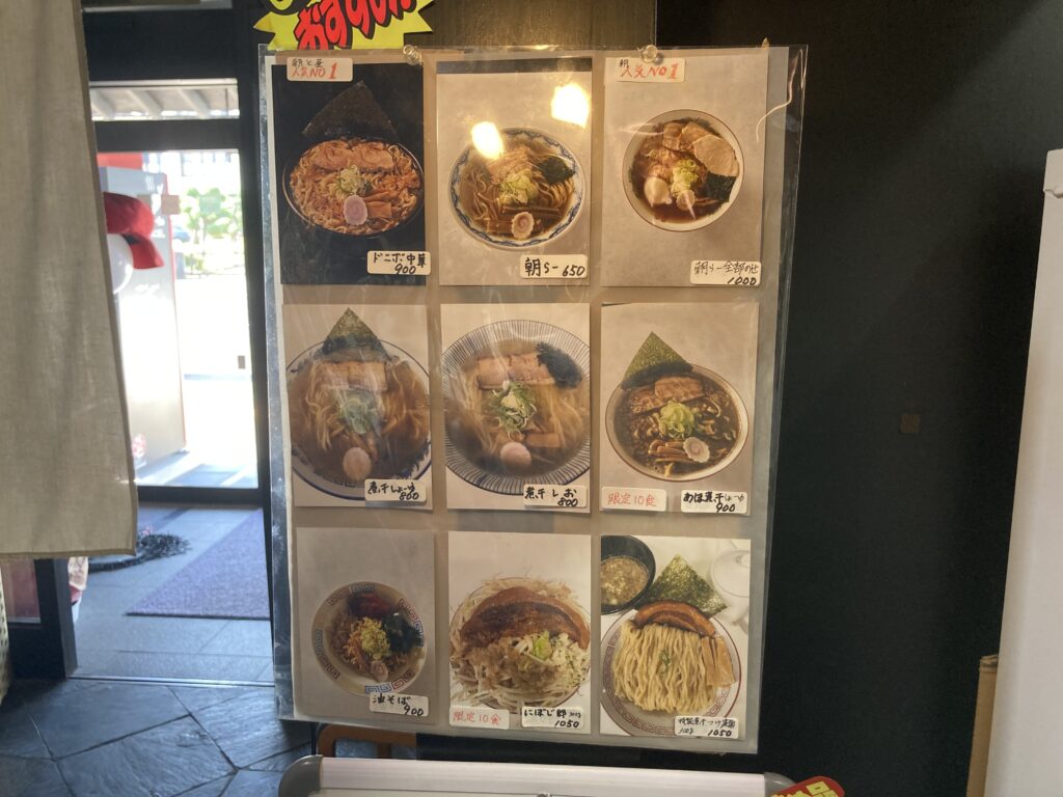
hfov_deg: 63.4
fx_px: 860
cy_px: 398
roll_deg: +1.7
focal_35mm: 28
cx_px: 532
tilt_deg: -10.0
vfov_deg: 49.7
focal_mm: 3.99
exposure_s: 1/50
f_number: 1.8
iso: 100
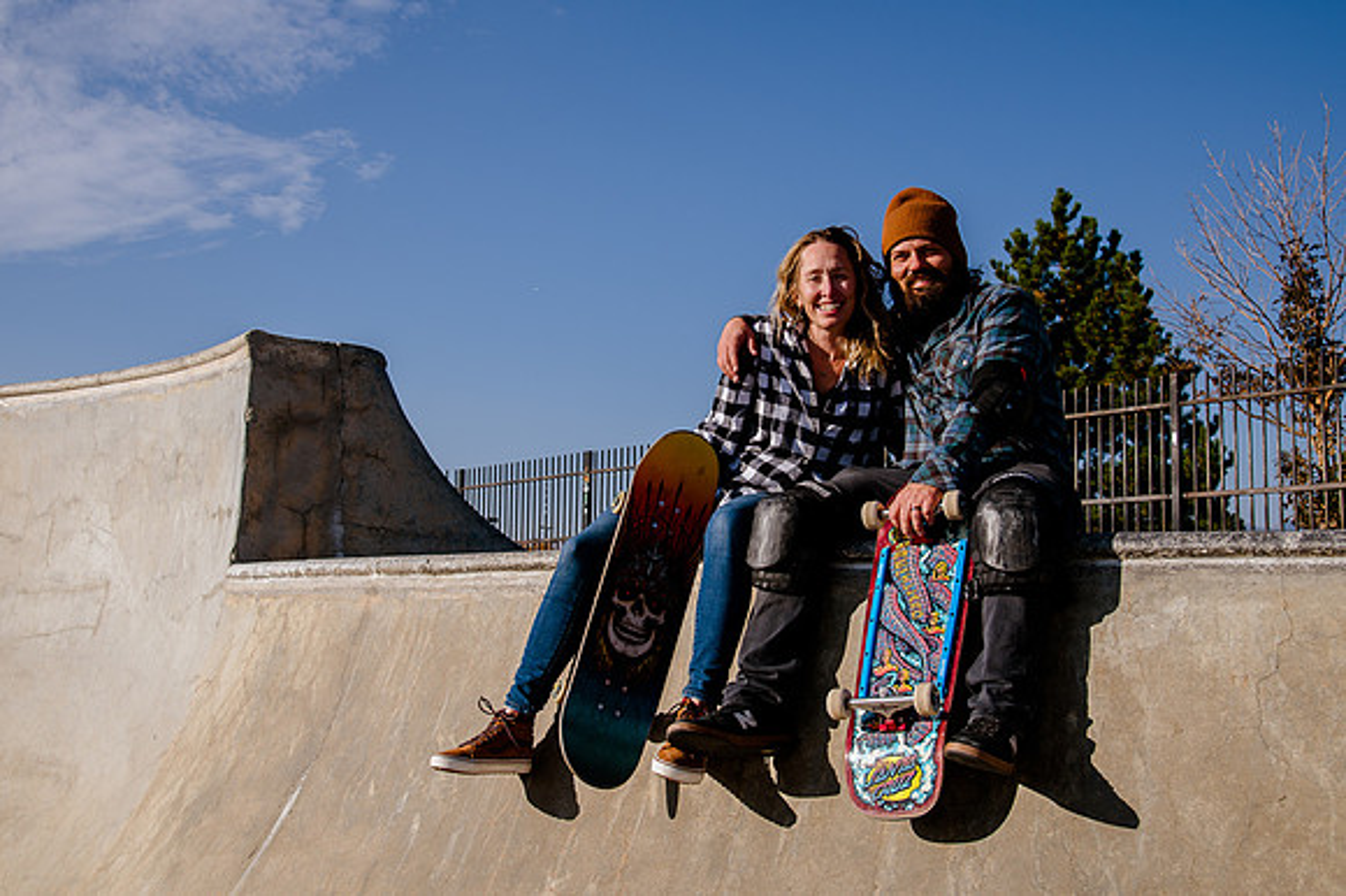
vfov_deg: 31.7
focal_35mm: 42
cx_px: 673
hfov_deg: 46.2
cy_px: 398
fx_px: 1577
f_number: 8
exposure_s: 1/640
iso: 200
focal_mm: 38
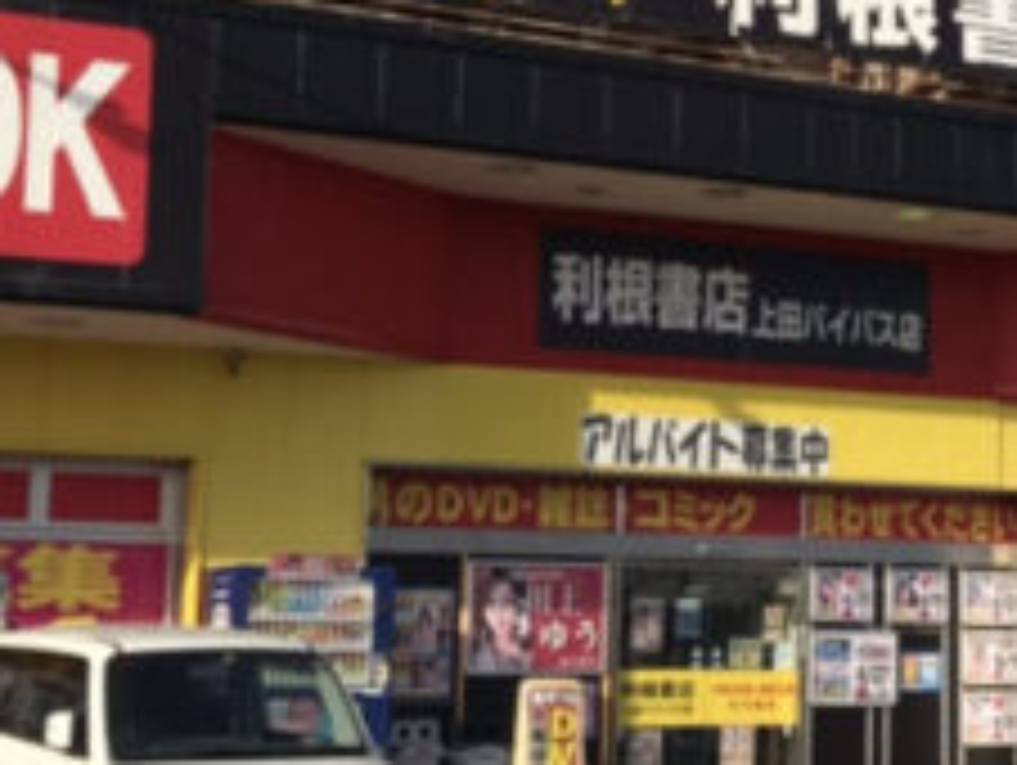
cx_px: 968
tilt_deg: +10.6
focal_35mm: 93
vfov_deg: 15.8
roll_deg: +0.6
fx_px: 2735
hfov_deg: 20.5
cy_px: 173
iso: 20
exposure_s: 1/1808
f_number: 1.8
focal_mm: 3.99
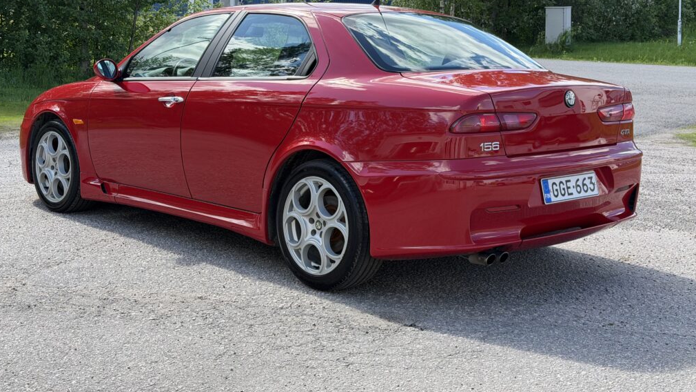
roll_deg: -0.3
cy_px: 149
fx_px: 978
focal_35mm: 53
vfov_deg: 22.6
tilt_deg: -8.3
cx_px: 345
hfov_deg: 39.2
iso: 64
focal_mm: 6.76
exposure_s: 1/1100
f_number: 1.78
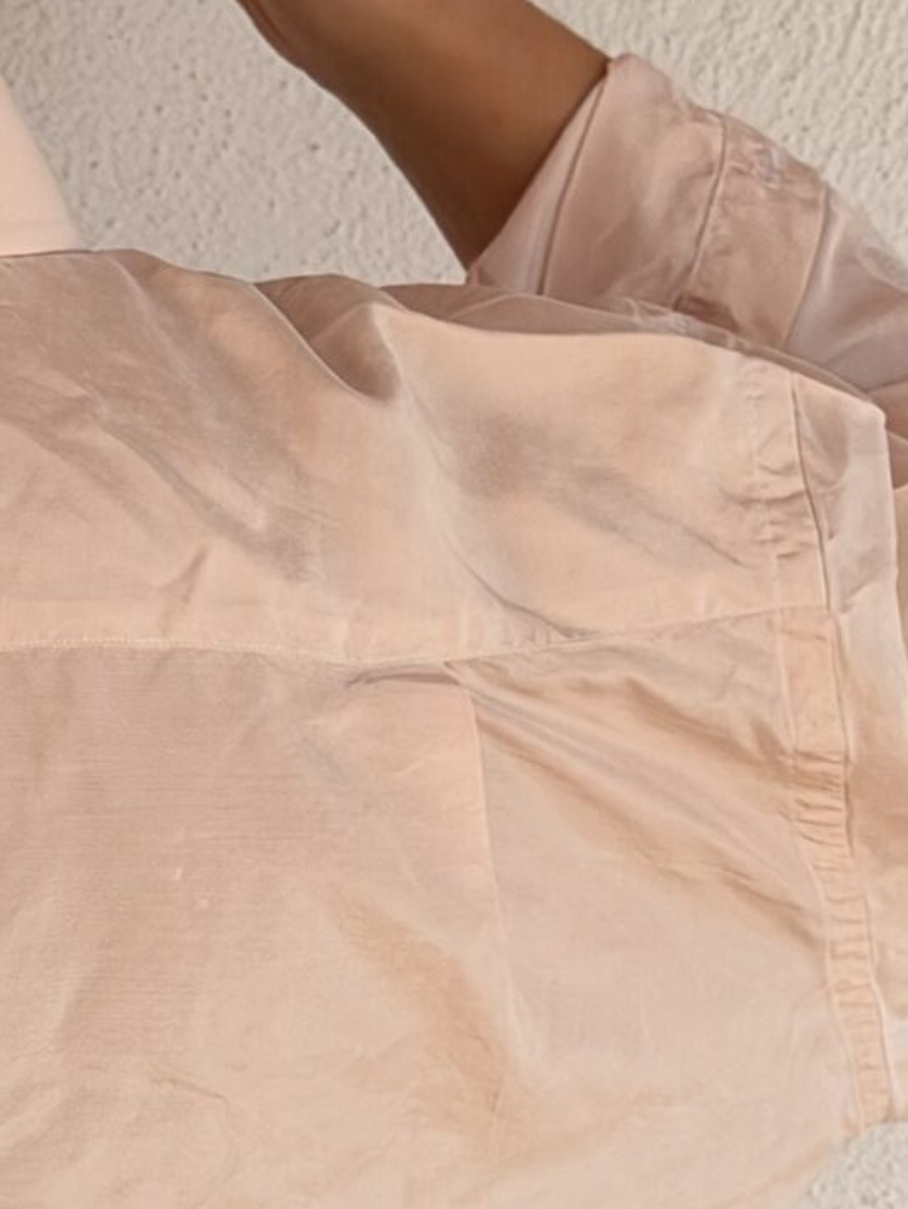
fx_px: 6047
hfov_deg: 8.5
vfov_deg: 11.1
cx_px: -249
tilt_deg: -10.8
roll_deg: -0.5
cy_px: 1594
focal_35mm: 173
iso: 64
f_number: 1.78
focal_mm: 6.76
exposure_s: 1/1513
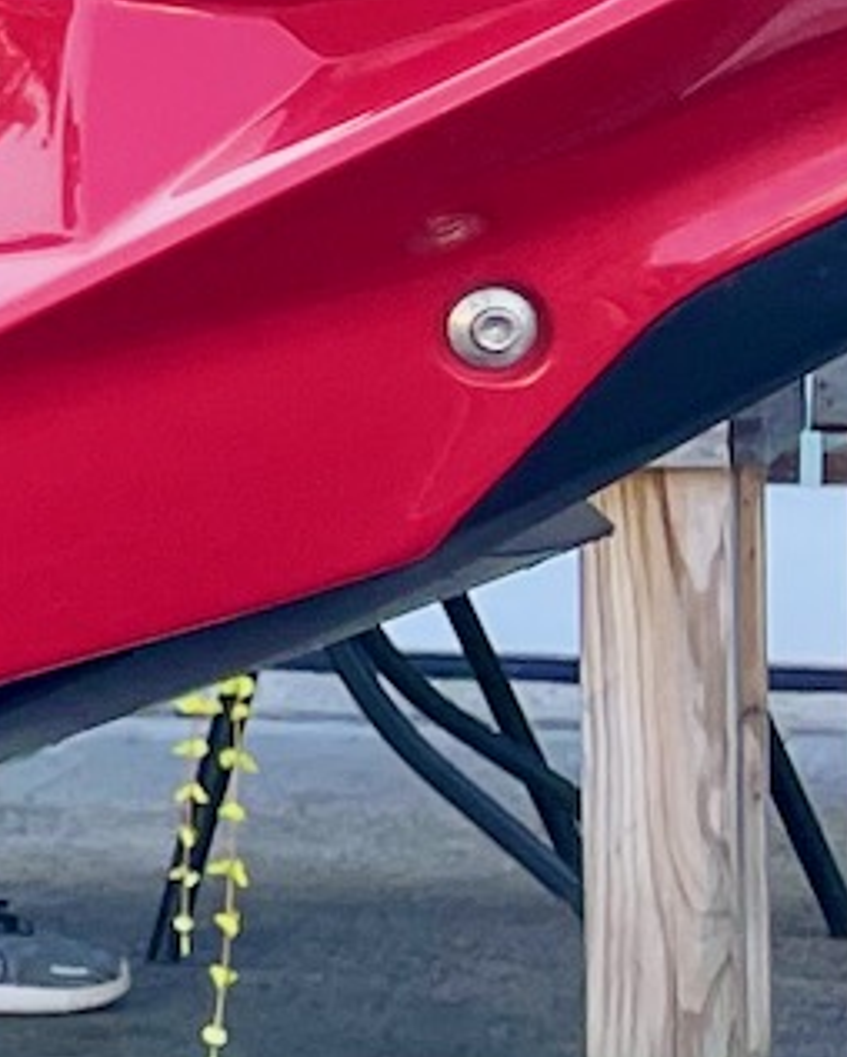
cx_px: -2851
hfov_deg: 6.1
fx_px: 6261
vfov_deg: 9.6
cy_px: 218
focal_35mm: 200
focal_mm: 4.2
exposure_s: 1/401
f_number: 1.6
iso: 32
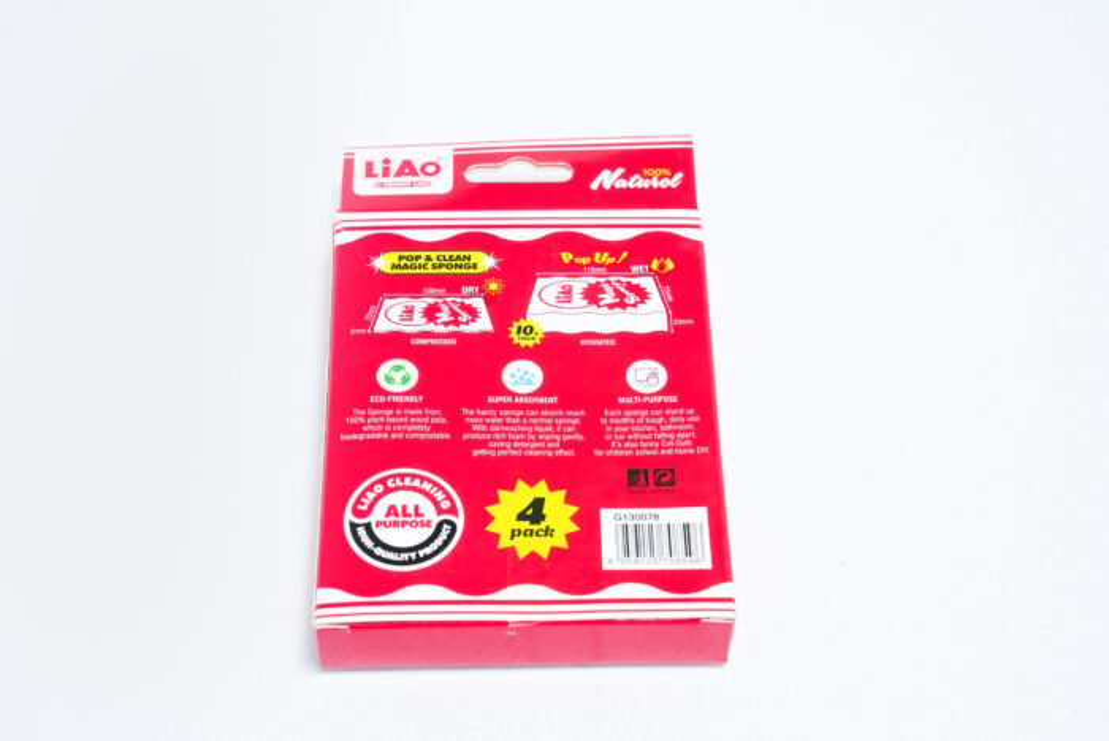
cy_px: 370
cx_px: 554
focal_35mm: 70
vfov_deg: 19.5
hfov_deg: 28.8
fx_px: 2158
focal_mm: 70
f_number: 9
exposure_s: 1/200
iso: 3200
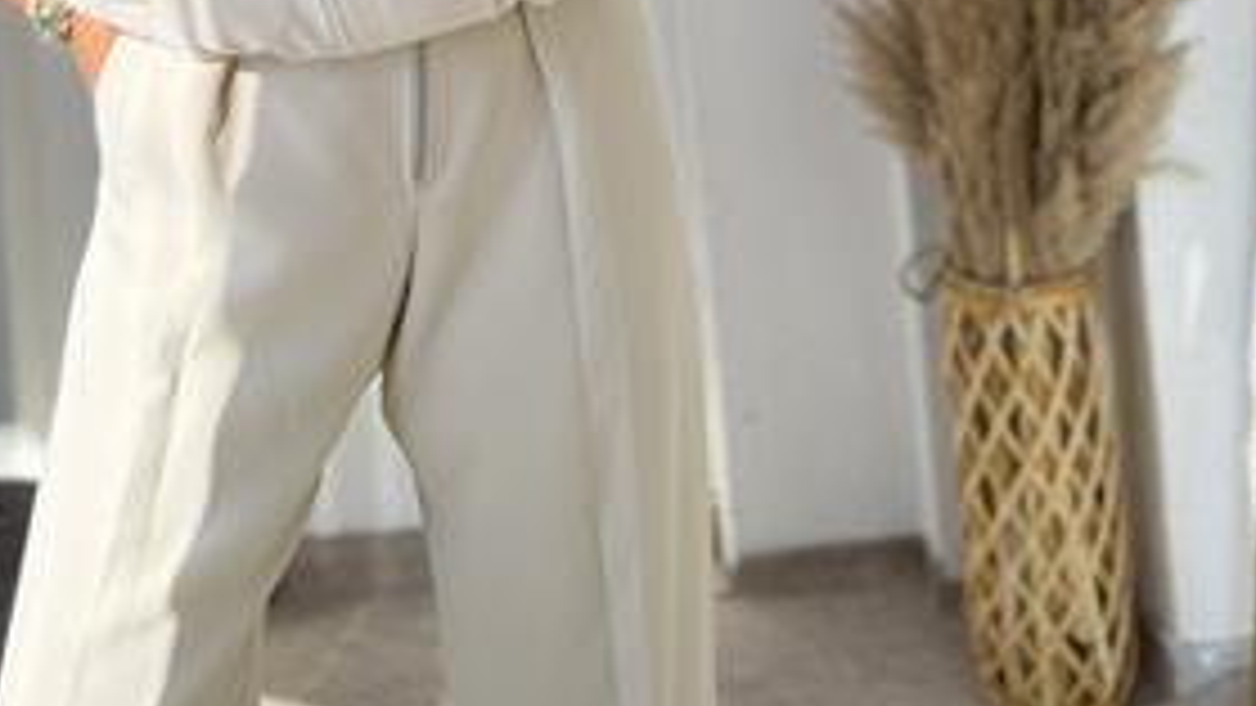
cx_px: 563
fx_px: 1665
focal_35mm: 50
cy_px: -384
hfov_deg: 41.3
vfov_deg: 20.2
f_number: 1.78
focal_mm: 6.76
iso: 100
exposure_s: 1/368
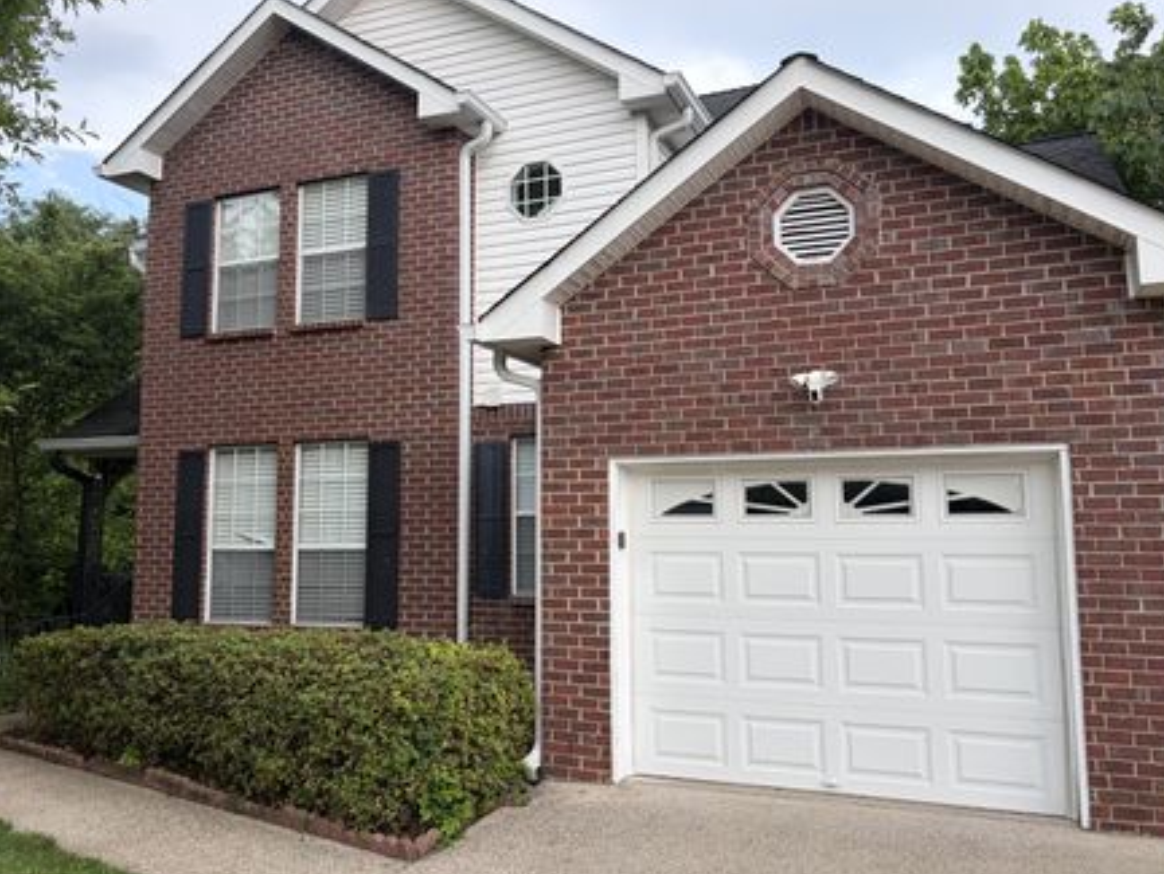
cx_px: 540
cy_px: 432
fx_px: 1009
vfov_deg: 46.8
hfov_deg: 59.9
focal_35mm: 30
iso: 64
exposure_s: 1/472
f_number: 1.6
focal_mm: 5.96
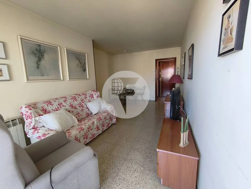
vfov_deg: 81.8
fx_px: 109
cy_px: 94
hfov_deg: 98.1
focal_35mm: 15
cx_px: 126
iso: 80
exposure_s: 1/50
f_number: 2.2
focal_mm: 1.65
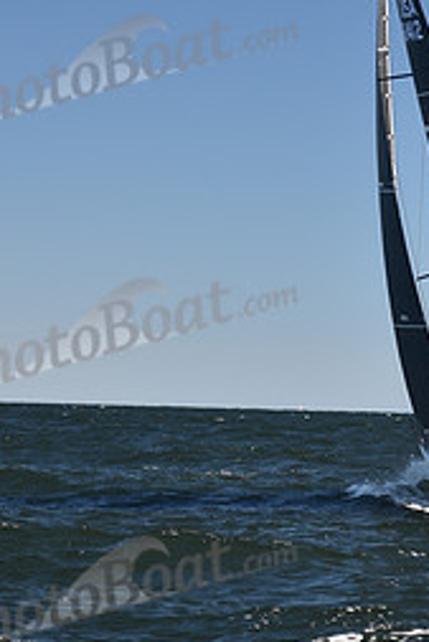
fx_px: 3356
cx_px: 430
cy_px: 165
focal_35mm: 188
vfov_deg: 10.9
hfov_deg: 7.3
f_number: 2.8
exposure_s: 1/1000
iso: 200
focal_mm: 82
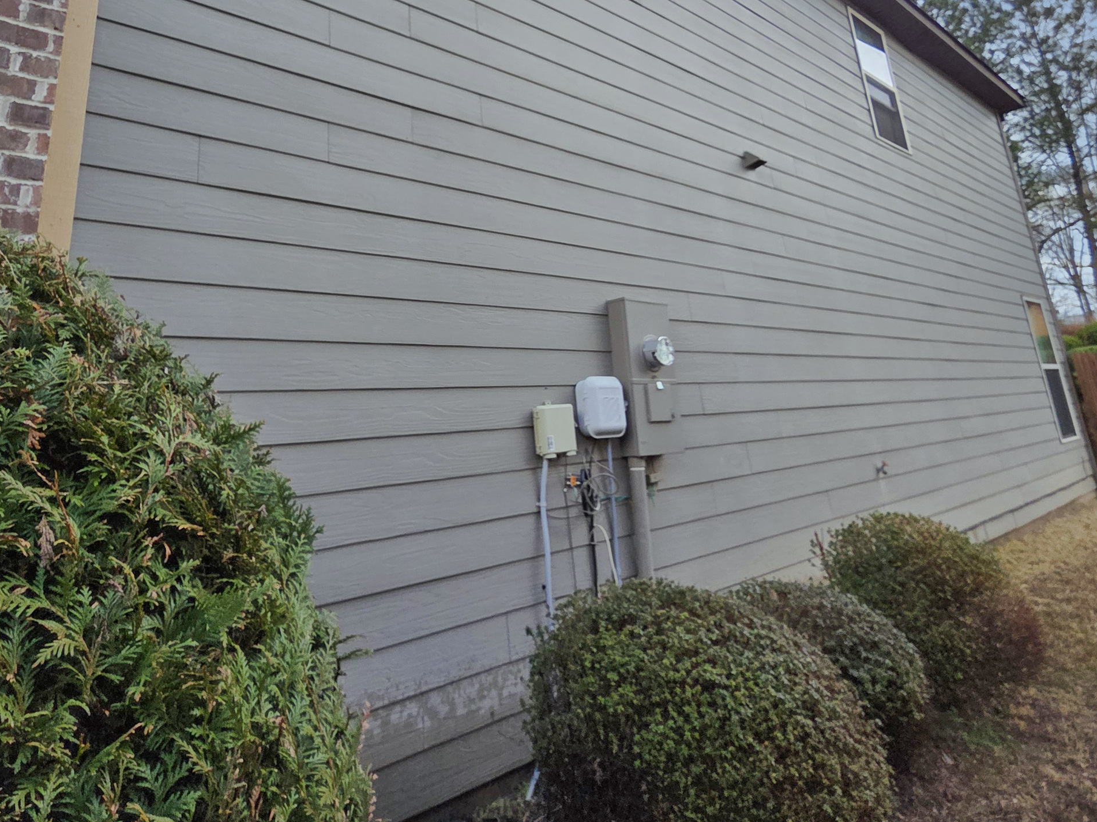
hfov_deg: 79.0
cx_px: 542
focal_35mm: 21
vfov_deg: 60.2
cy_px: 212
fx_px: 665
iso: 125
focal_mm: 2.2
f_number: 2.2
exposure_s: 1/2000
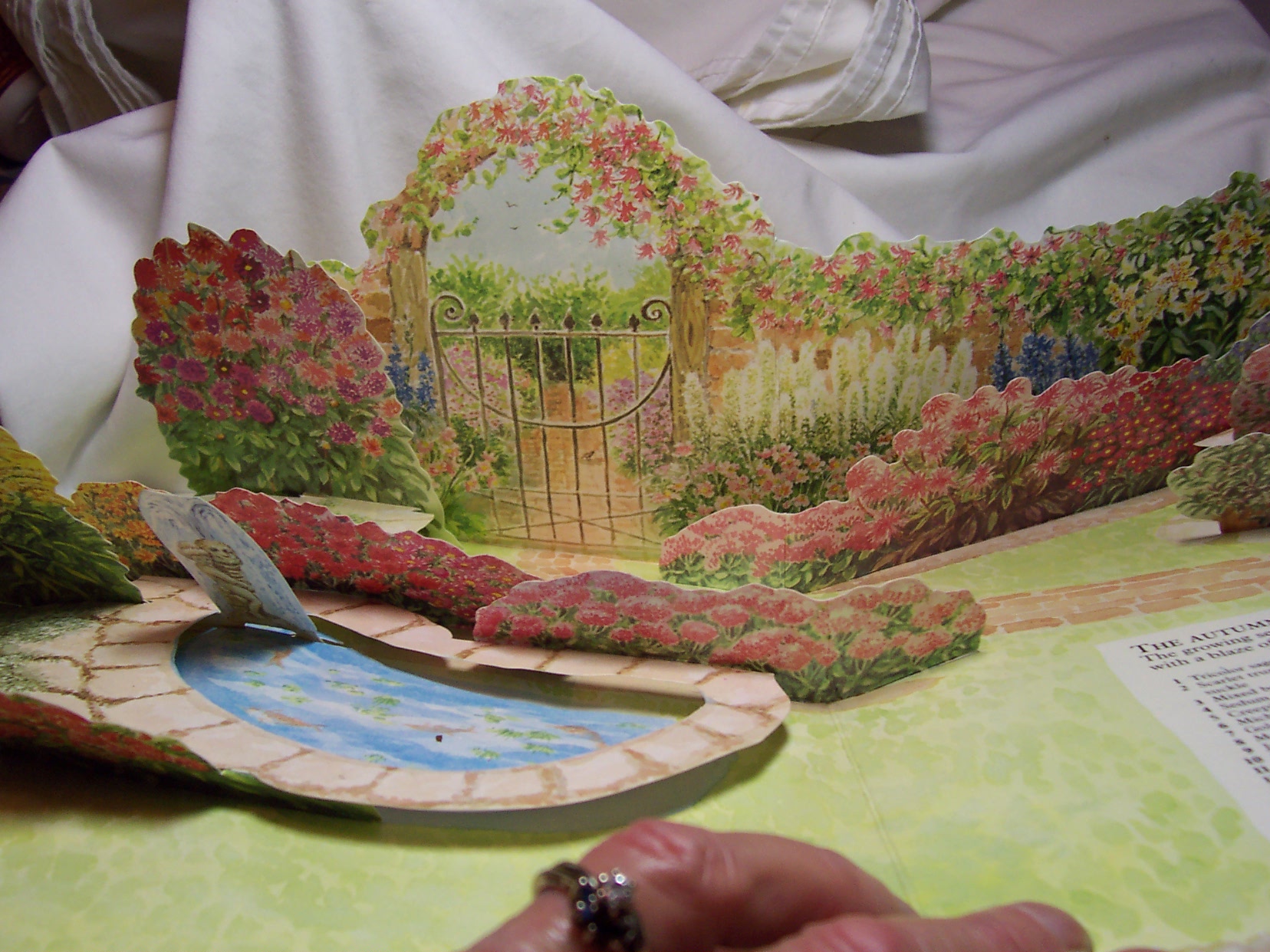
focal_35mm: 37
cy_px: 476
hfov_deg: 50.1
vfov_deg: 38.7
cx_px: 635
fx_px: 1357
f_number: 2.8
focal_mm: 5.6
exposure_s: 1/45
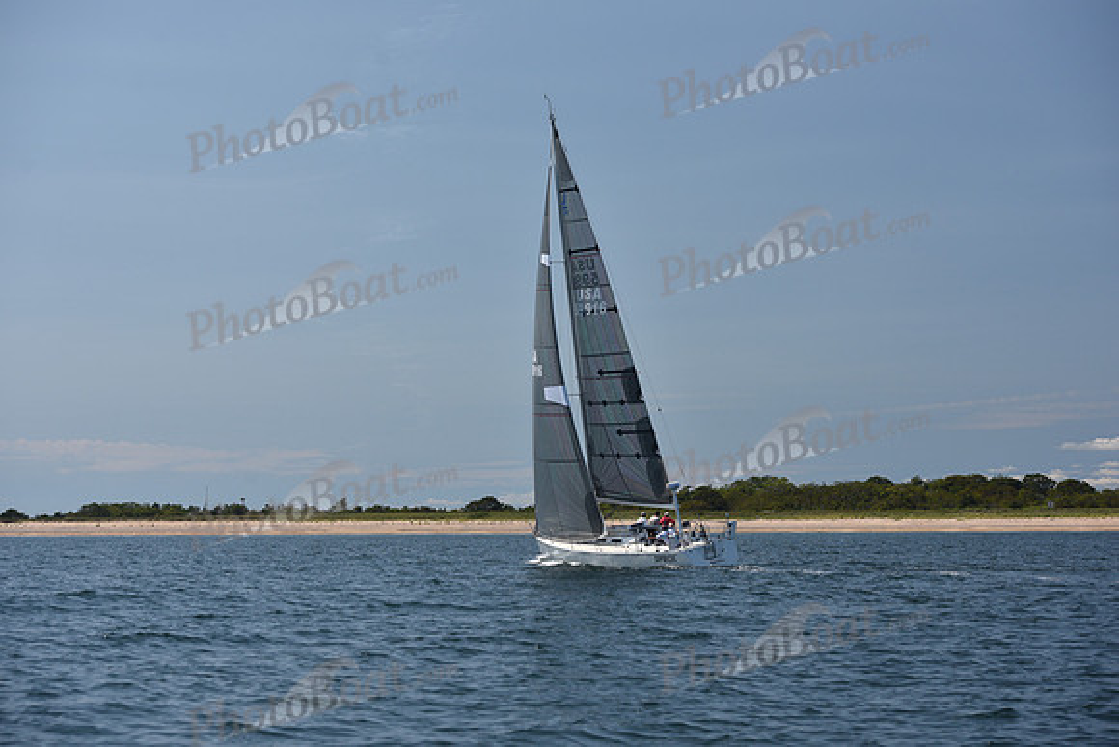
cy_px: 374
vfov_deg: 18.2
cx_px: 560
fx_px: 2332
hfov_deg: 27.0
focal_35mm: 75
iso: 250
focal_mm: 75
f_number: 5
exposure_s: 1/1250
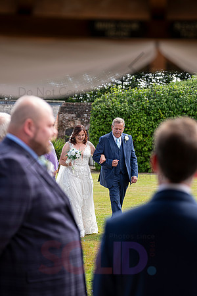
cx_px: 98
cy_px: 148
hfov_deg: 11.8
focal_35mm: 116
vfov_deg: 17.6
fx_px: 952
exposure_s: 1/640
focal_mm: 77.3
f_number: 3.2
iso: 200
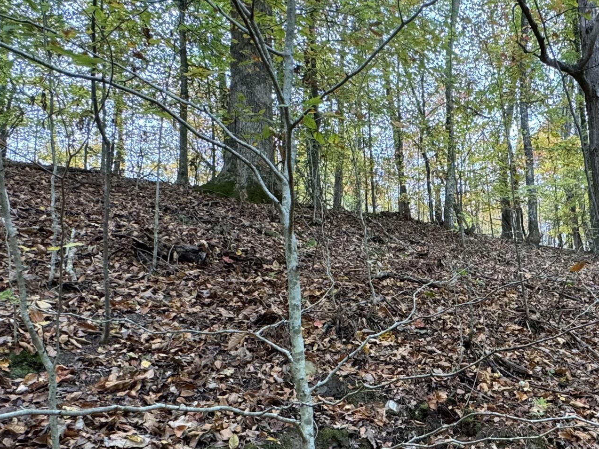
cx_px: 459
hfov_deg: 52.6
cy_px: 314
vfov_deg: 42.1
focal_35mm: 33
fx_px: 571
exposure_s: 1/99
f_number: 2.2
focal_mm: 2.22
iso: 200
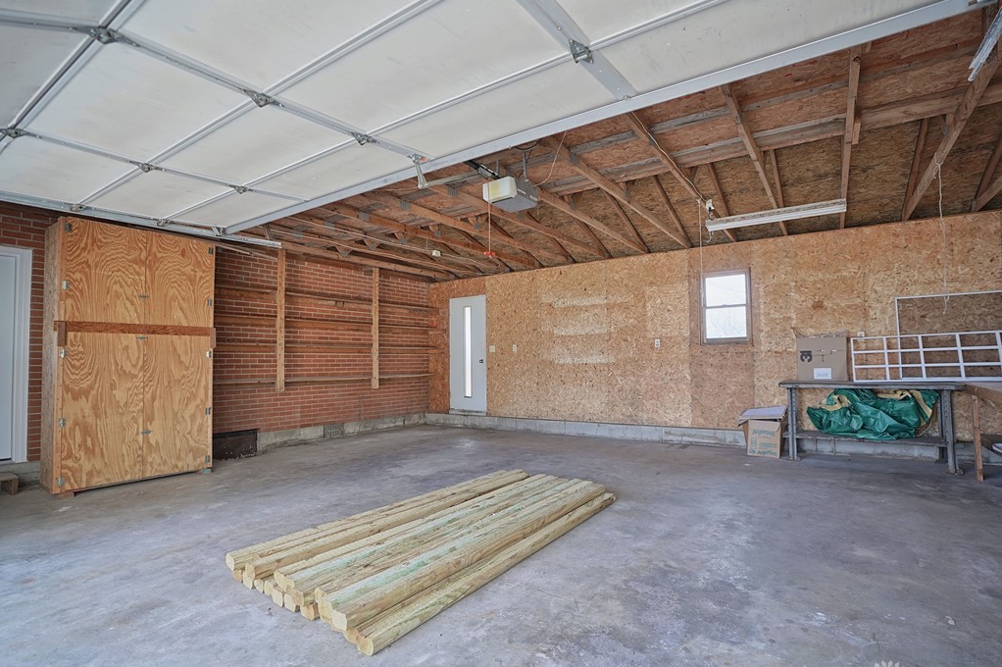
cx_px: 515
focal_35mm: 17
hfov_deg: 93.3
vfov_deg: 70.3
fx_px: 473
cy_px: 351
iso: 400
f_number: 2.8
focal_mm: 16
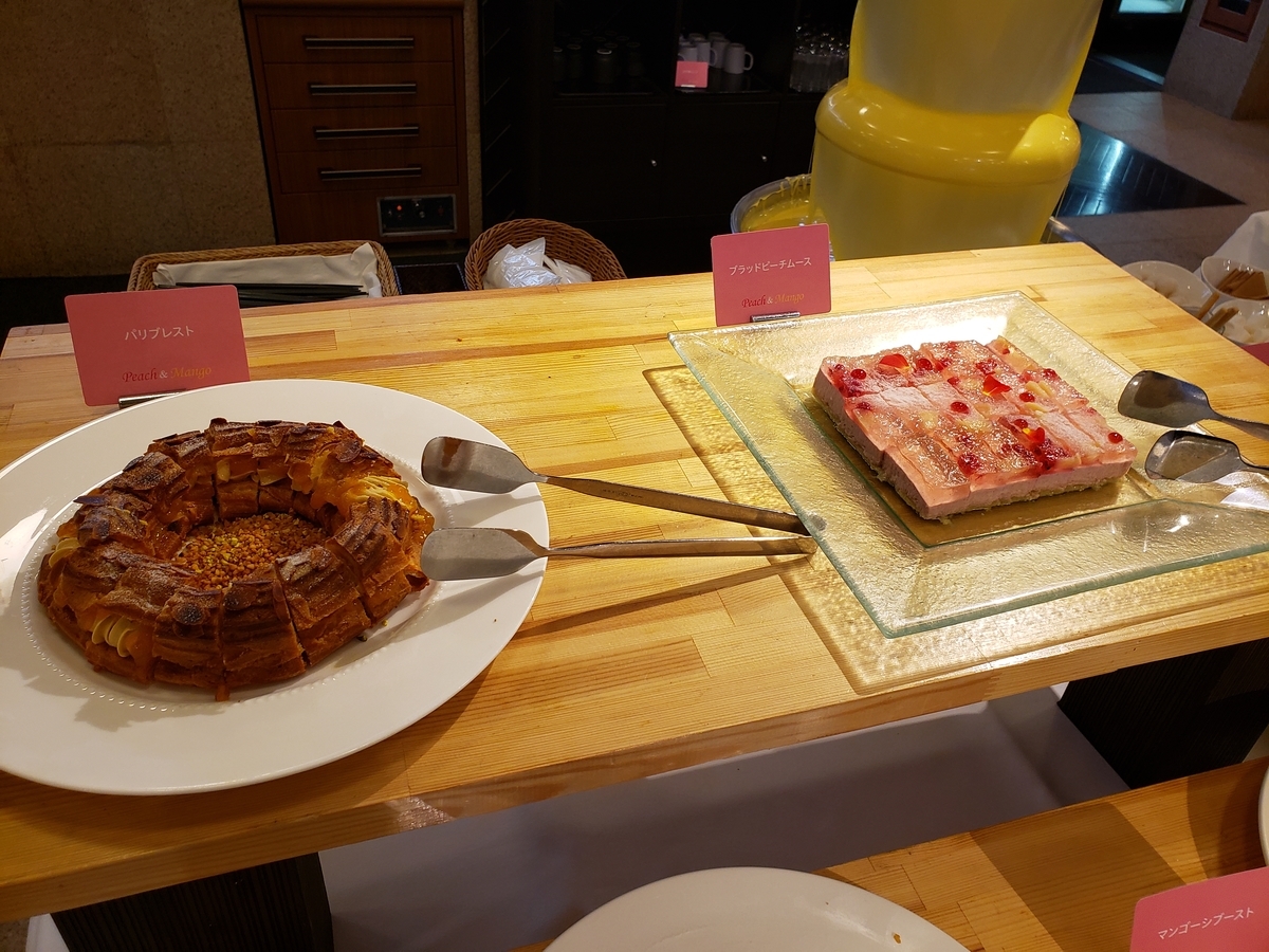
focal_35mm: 26
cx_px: 634
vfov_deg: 53.1
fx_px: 953
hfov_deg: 67.3
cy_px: 476
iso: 160
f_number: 2.4
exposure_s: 1/60
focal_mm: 4.3
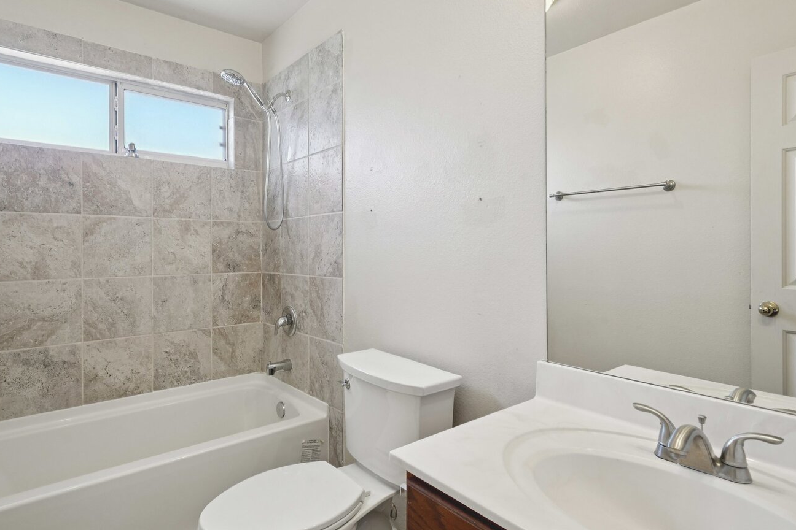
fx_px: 442
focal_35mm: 20
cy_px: 248
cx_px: 372
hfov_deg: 83.9
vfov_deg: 61.9
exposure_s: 1/50
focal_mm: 16
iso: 800
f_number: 8
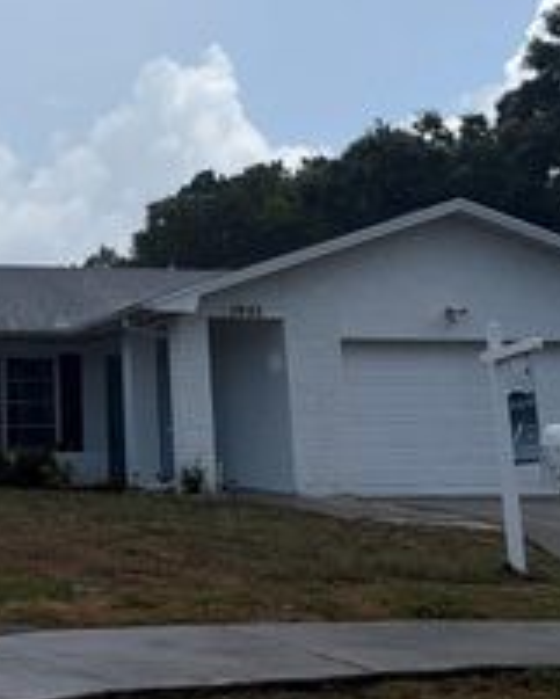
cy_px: 144
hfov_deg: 22.9
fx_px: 1304
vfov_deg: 29.4
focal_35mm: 63
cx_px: -49
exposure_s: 1/5348
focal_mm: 5.96
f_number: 1.6
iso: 64
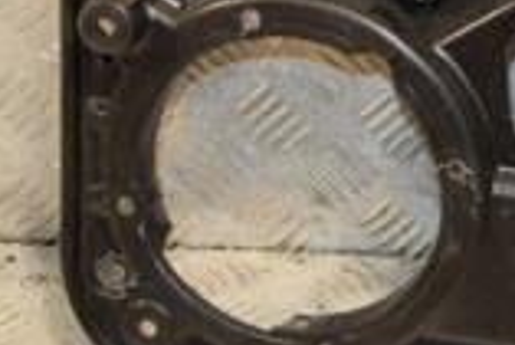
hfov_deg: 13.5
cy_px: -122
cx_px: 768
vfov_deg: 9.4
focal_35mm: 143
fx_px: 2046
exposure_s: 1/160
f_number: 5
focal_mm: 25
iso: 800
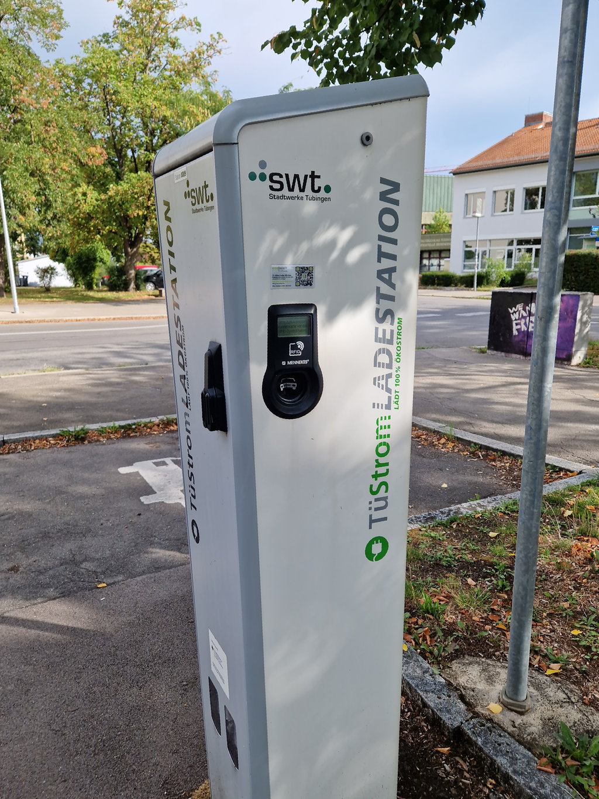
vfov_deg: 73.9
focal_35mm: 23
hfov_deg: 58.9
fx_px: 531
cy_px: 400
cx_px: 300
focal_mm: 5.4
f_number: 1.8
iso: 50
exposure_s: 1/7752
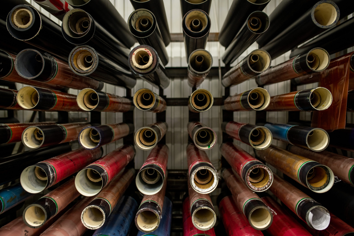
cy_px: 118
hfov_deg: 54.4
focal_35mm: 35
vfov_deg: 37.9
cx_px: 177
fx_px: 344
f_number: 2.2
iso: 800
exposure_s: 1/100
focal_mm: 35
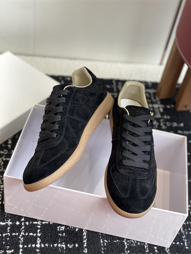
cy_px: 127
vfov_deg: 36.8
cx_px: 96
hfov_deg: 28.0
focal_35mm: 52
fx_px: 382
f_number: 2
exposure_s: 1/122
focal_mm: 6
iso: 50
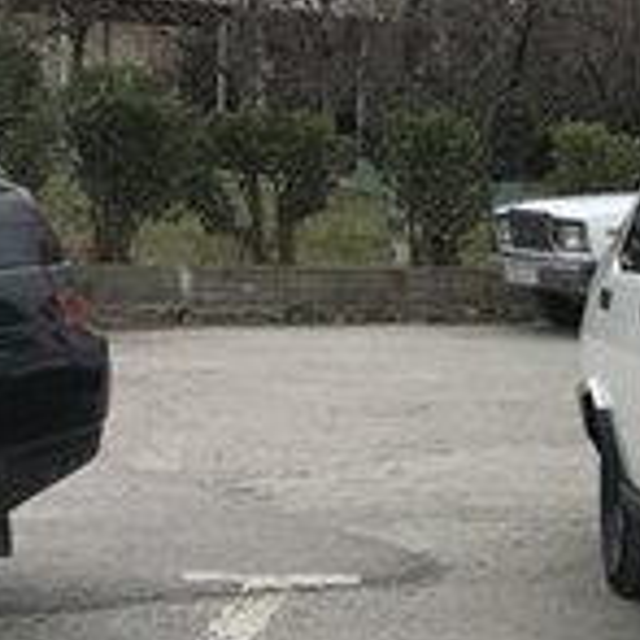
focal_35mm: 111
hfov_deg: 13.7
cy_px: 472
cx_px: 1210
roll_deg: -3.2
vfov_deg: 15.6
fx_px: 2322
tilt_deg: -5.9
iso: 25
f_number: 1.8
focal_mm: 3.99
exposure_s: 1/50
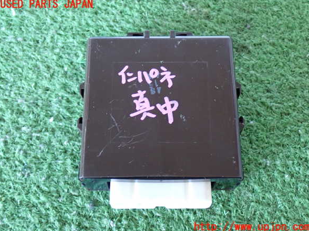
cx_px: 155
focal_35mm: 51
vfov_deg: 28.6
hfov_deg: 37.5
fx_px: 455
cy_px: 116
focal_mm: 9.01
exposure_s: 1/20
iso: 800
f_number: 3.2
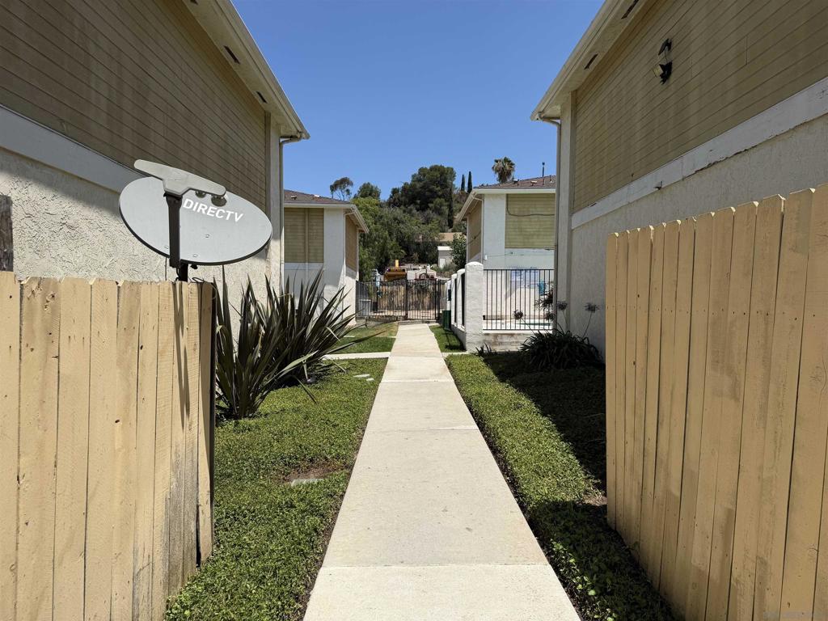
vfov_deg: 56.8
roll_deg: -0.4
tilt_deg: -1.0
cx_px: 414
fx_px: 574
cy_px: 310
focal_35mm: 24
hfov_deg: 71.6
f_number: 1.78
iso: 80
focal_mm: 6.76
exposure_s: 1/6173
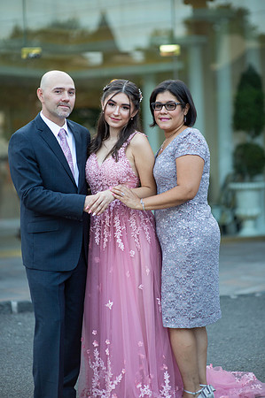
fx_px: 941
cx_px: 132
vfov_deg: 23.9
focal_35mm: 85
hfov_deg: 16.0
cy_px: 199
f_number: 2
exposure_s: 1/500
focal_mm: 85
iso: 250
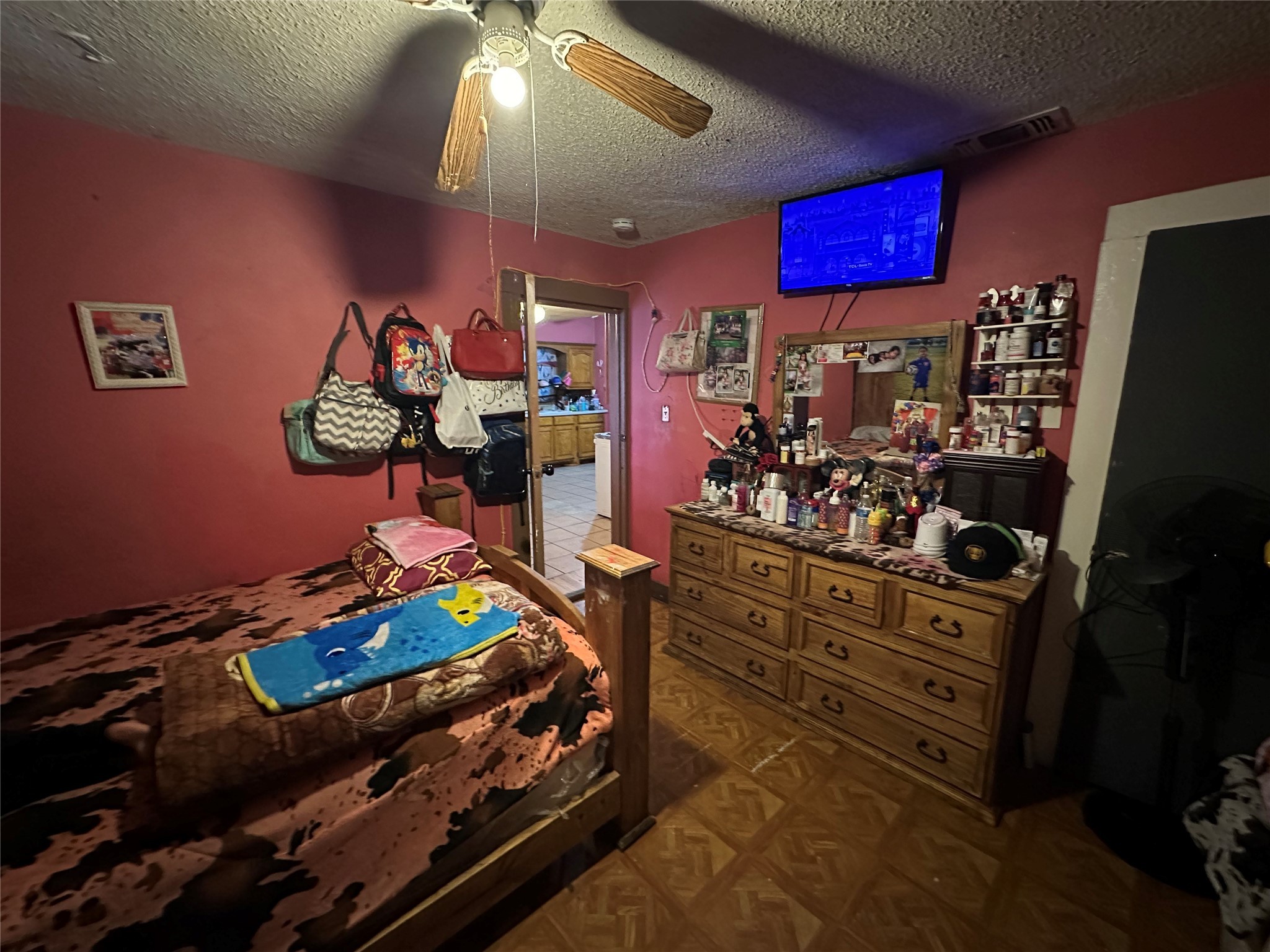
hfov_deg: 102.1
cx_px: 635
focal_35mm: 14
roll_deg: -0.7
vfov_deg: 85.7
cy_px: 476
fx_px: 514
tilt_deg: -10.6
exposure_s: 1/40
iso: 1250
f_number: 2.2
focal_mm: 2.22
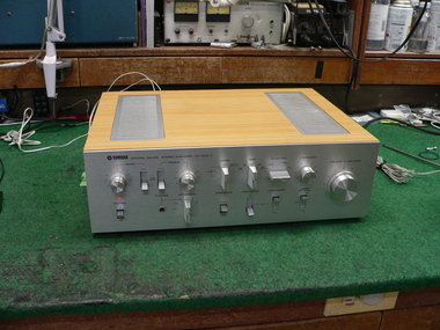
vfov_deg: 39.7
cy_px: 165
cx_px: 220
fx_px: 458
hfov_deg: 51.4
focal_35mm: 36
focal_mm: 6
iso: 200
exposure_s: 1/25
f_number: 2.8
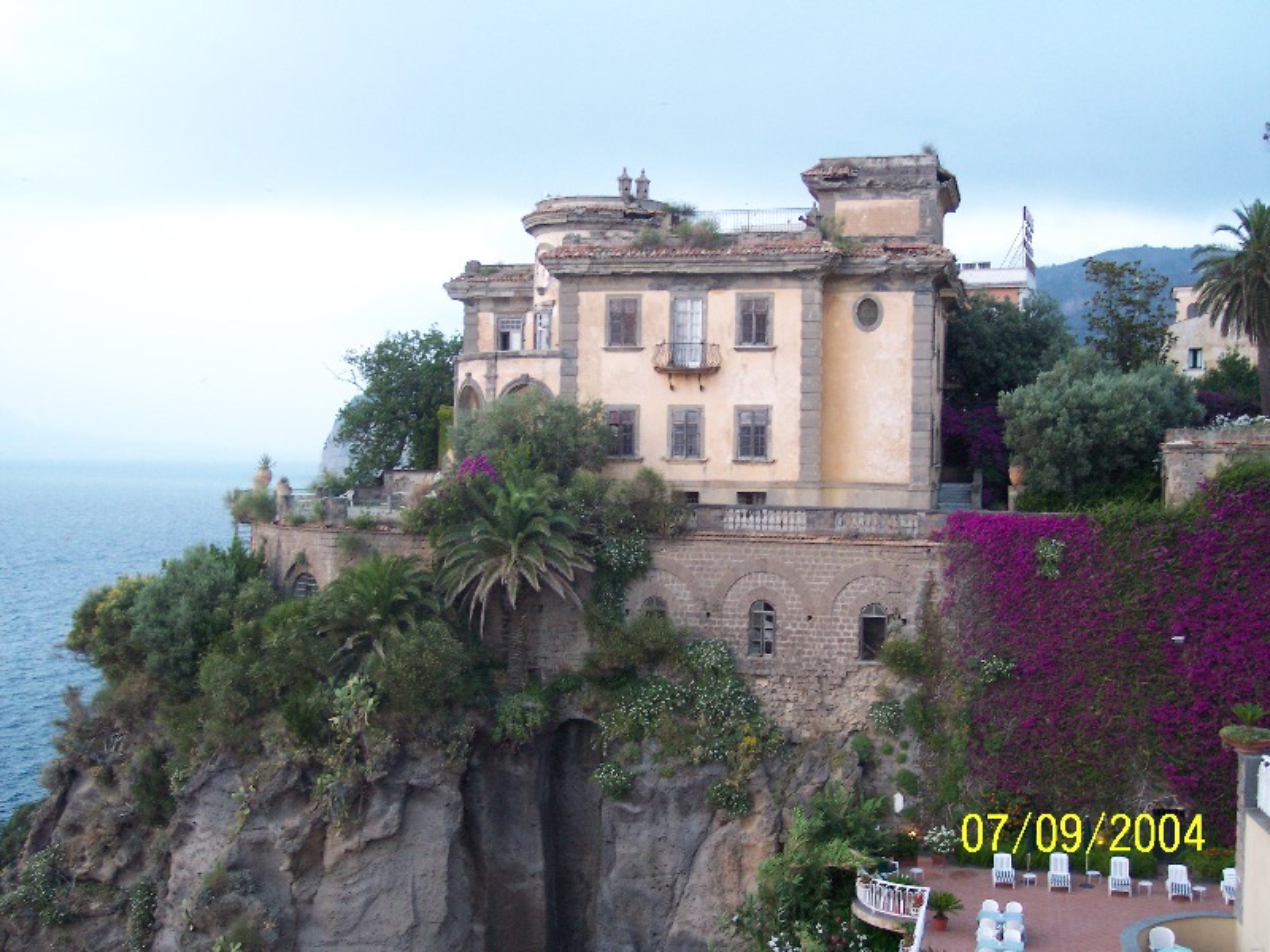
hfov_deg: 49.0
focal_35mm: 38
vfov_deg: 37.7
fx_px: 1394
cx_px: 635
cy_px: 476
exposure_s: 1/30
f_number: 2.8
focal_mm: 8
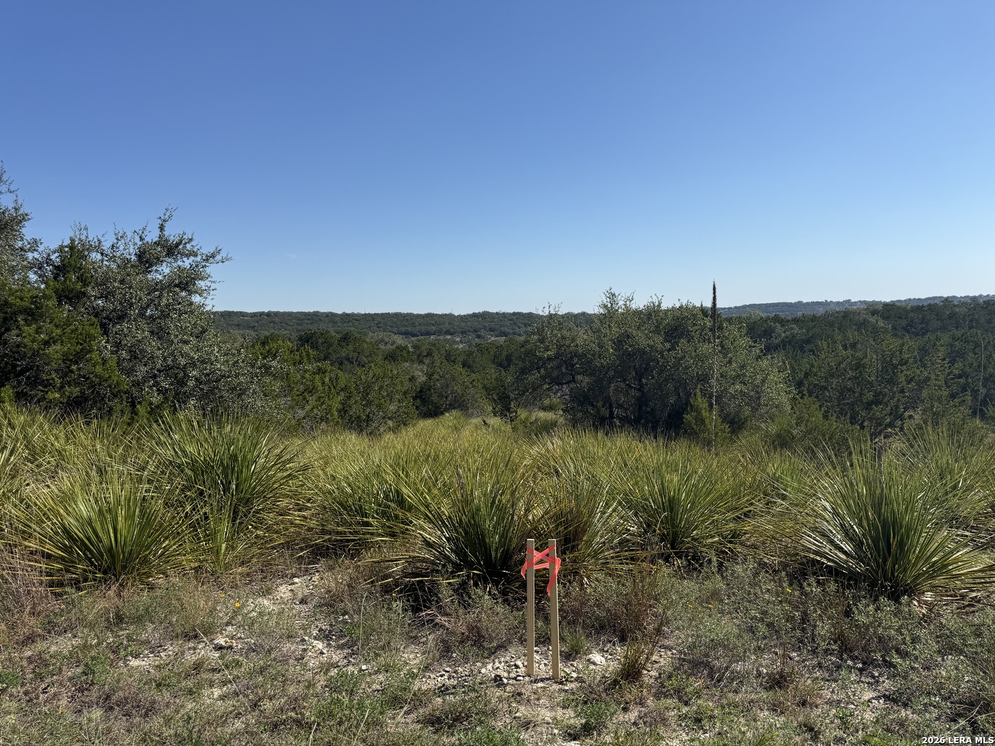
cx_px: 498
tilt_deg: -4.0
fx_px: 690
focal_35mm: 24
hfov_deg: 71.6
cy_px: 373
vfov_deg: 56.8
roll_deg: +2.0
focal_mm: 6.76
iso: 80
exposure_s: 1/5714
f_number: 1.78
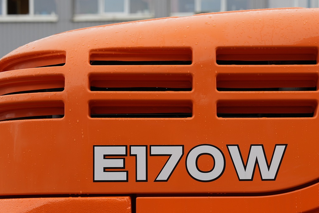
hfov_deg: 17.9
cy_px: 172
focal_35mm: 114
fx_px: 1010
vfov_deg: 12.0
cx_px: 217
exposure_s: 1/160
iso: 100
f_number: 4
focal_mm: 59
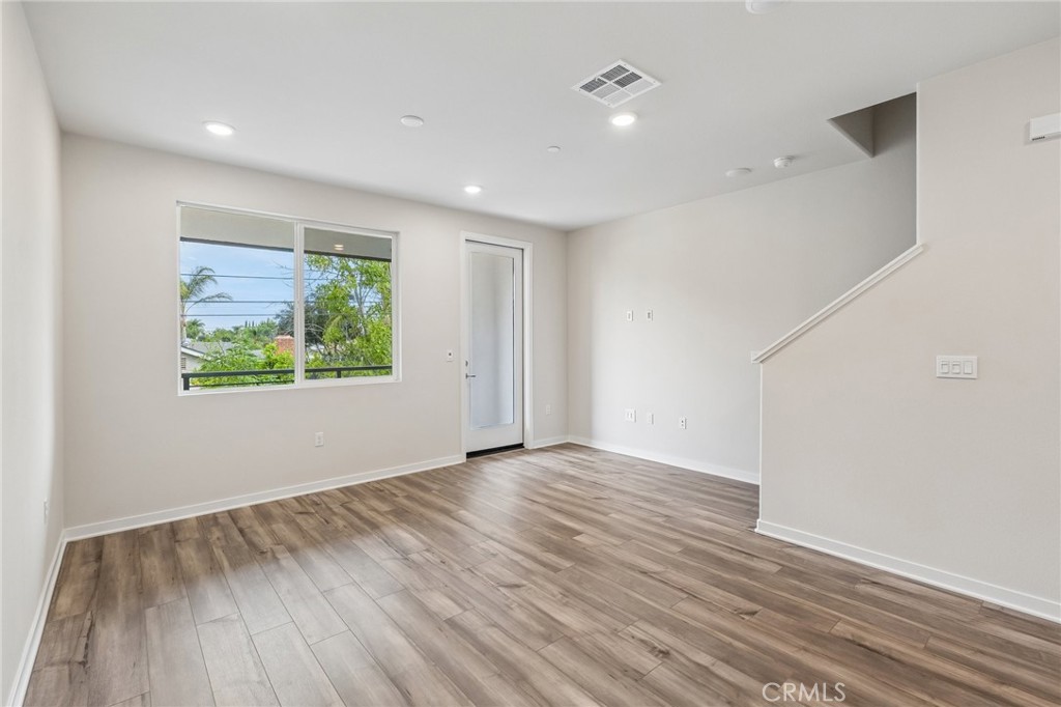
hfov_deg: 95.0
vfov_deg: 72.0
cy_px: 354
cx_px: 530
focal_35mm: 16
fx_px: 486
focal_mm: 16.5
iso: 400
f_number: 8
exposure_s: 1/60
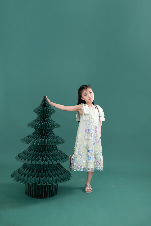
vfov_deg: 54.4
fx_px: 220
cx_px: 76
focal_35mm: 35
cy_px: 113
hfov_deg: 37.9
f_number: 2.8
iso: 1600
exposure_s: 1/125
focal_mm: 35
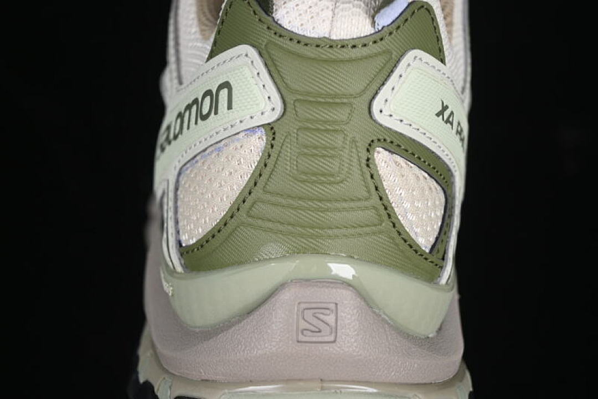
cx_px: 299
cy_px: 200
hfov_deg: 27.0
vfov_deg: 18.2
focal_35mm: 75
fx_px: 1246
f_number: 7.1
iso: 160
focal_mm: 50
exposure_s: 1/80
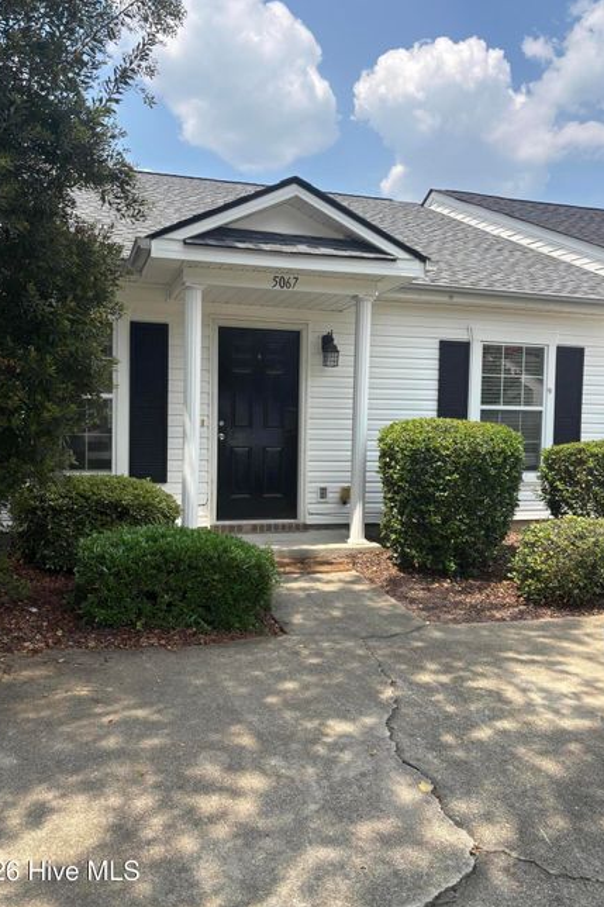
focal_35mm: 28
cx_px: 291
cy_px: 444
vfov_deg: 65.5
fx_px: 705
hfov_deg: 46.4
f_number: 1.6
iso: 50
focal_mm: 5.96
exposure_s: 1/2105
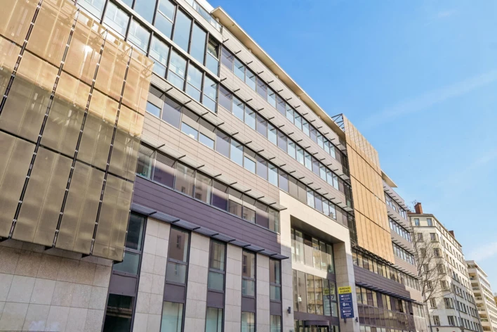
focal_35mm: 26
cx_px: 248
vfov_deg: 50.4
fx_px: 352
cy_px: 166
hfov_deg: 70.4
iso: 100
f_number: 10
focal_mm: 17
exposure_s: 1/160
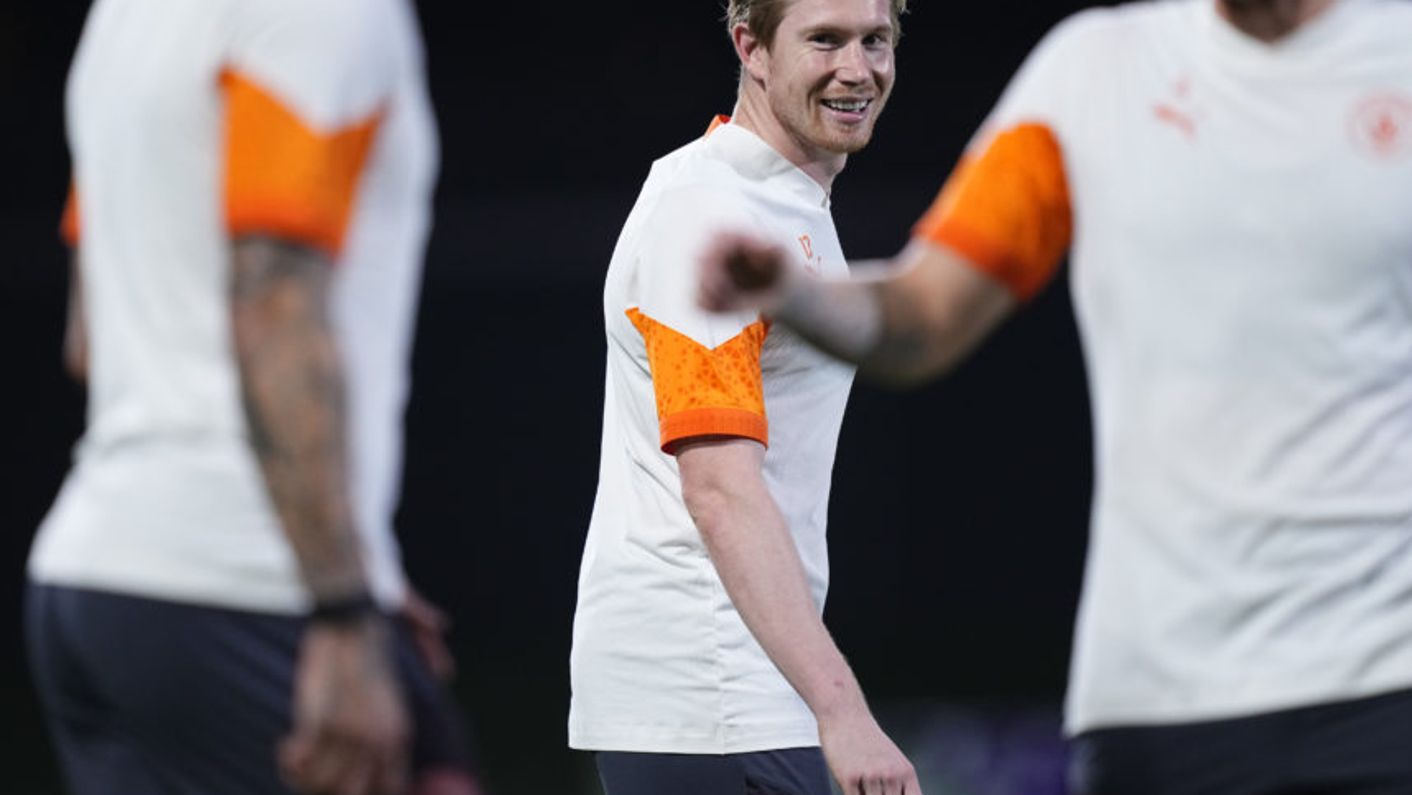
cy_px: 342
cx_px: 685
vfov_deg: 2.4
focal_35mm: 500
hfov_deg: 4.3
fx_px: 18724
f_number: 2.8
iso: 2500
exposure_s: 1/1600
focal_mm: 400
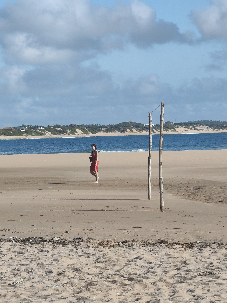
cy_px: 152
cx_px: 114
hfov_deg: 10.6
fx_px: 1224
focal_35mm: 140
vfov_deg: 14.1
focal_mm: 13.3
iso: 50
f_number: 2.55
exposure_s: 1/649
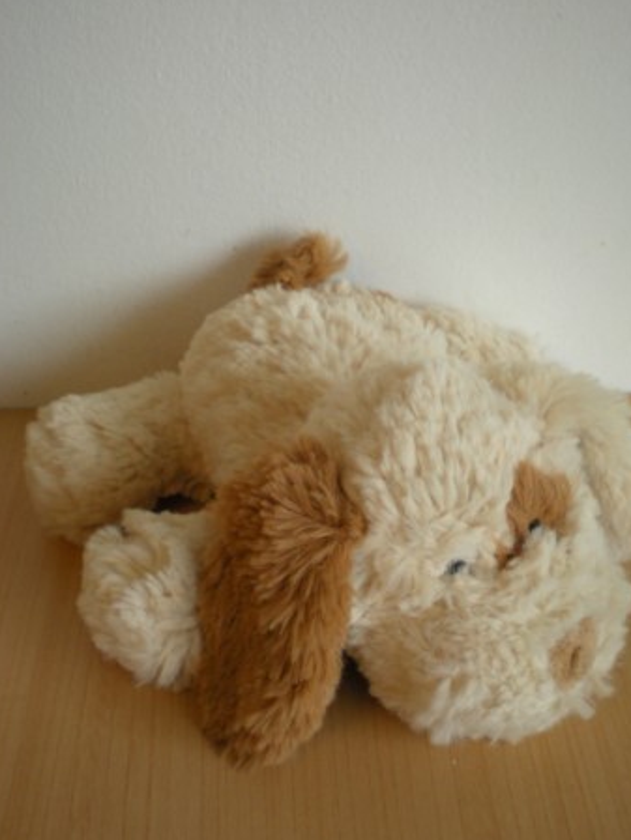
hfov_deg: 32.9
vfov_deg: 42.9
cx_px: 346
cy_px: 447
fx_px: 1069
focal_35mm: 44
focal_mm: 6.3
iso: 200
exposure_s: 1/26.6
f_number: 3.1
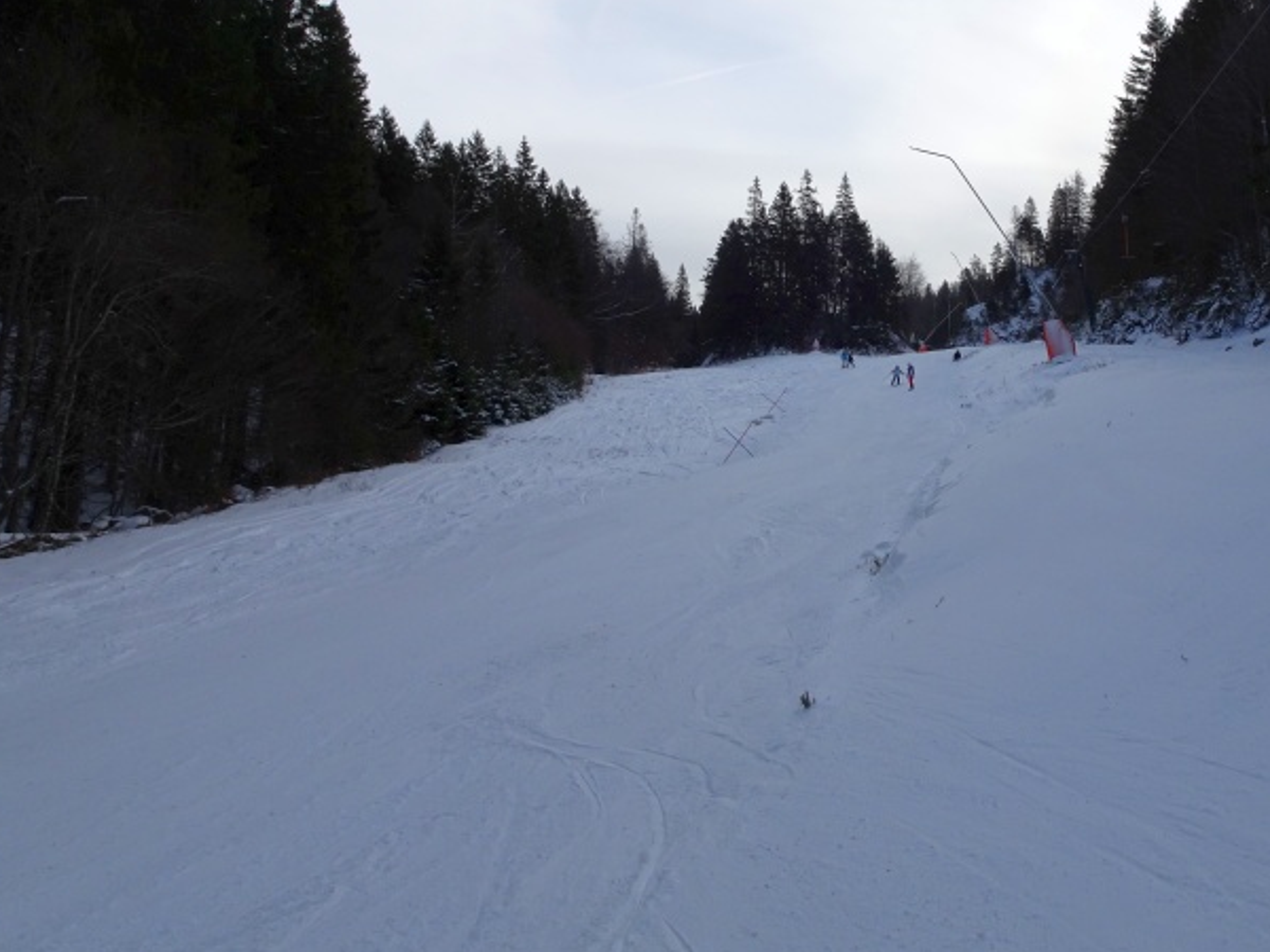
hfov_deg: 56.0
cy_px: 379
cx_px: 815
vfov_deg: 43.9
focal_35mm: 32
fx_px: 1174
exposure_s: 1/800
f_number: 3.5
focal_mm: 4.1
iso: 80
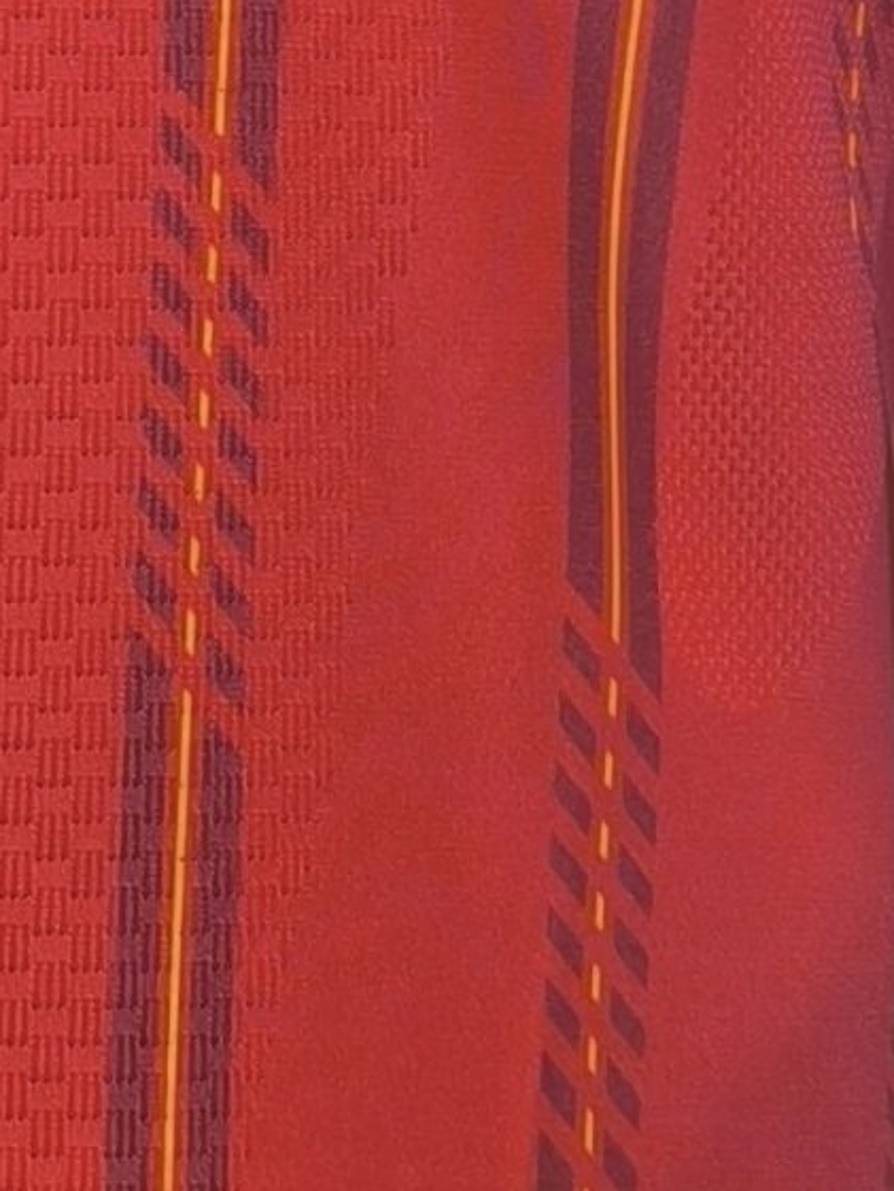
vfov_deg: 13.6
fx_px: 4819
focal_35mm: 140
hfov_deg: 10.4
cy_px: -326
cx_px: -244
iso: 640
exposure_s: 1/50
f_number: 1.65
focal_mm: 6.14
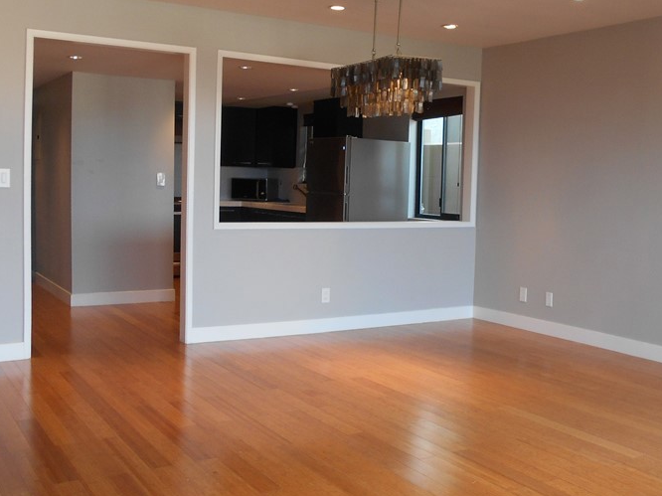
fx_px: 765
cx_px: 395
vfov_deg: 35.9
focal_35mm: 40
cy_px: 222
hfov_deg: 46.6
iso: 110
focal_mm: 4.6
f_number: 3.2
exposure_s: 1/30
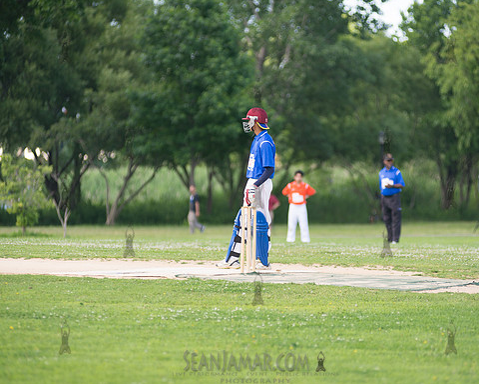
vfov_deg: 6.8
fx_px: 3218
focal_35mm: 227
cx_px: 257
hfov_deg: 8.5
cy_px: 192
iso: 200
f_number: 2.8
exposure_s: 1/500
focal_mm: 200
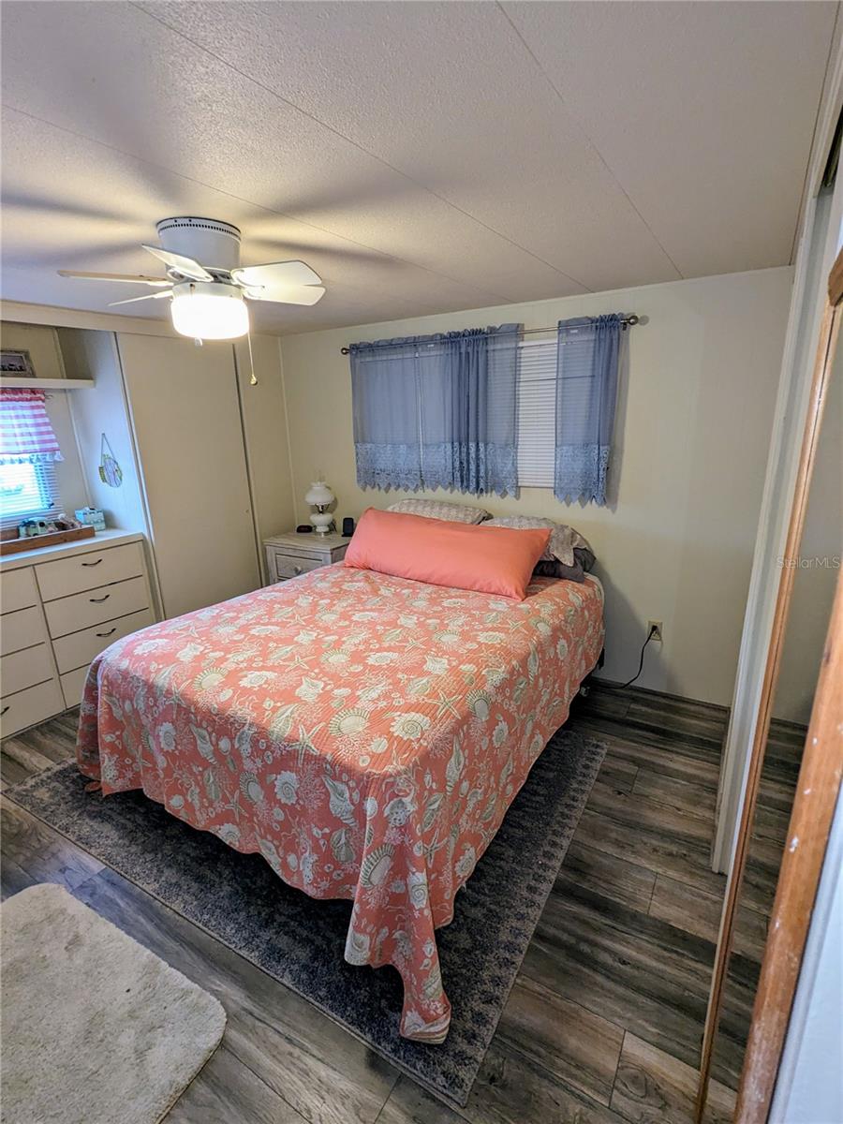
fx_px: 520
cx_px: 422
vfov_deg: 94.5
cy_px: 562
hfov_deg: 78.1
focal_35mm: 16
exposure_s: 1/30
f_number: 2.2
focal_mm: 2.35
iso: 110
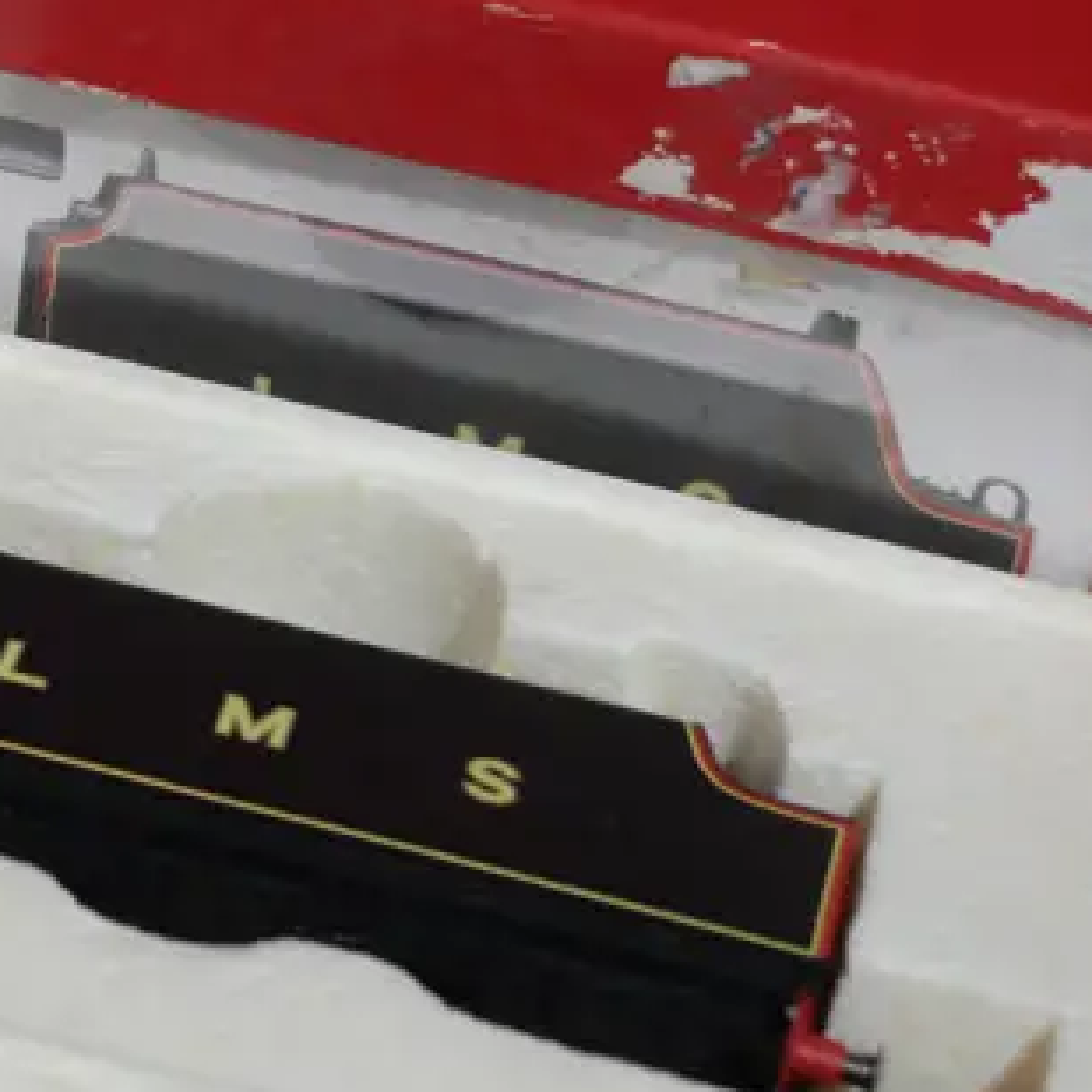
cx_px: -546
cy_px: 55
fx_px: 5211
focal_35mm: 146
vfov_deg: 11.9
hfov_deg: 11.5
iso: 500
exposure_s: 1/60
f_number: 5.3
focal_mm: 25
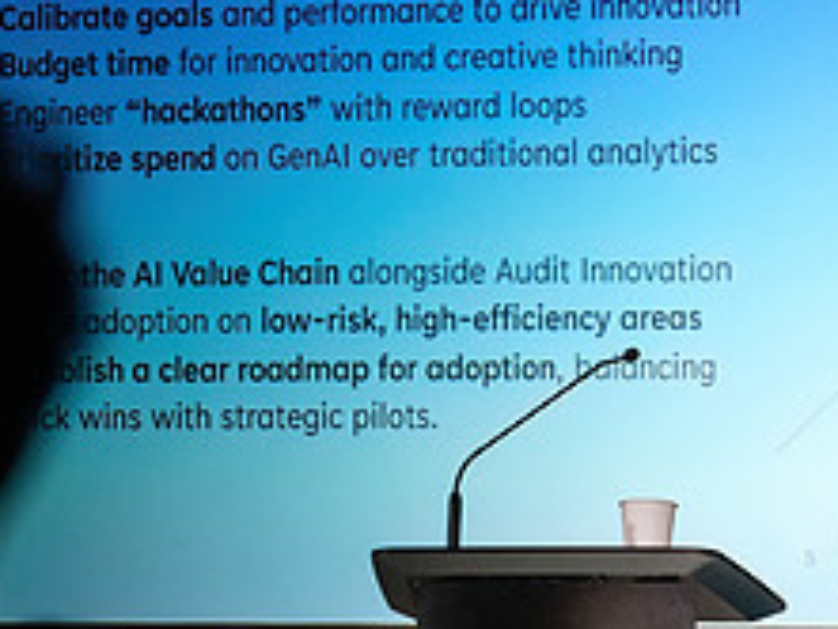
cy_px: 815
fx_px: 11021
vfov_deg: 3.3
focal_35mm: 455
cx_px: 832
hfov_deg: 4.3
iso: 800
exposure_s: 1/125
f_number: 2.8
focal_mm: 102.2
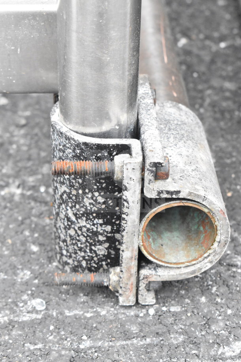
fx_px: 828
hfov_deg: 16.6
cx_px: 120
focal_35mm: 82
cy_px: 181
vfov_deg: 24.6
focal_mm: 55
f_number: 10
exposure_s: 1/400
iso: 6400
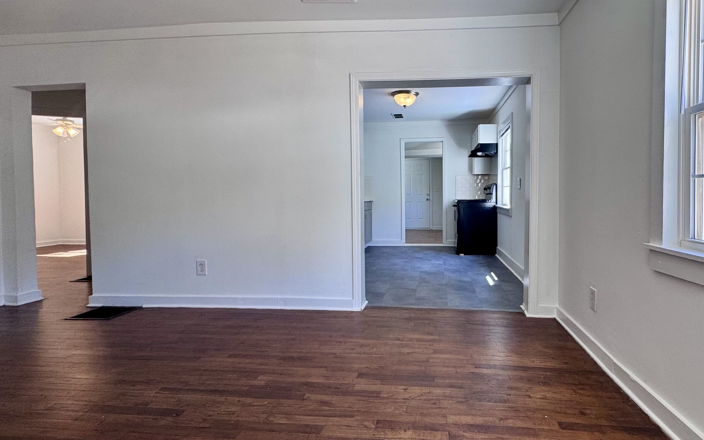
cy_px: 208
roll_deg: +0.1
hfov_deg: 87.3
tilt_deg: -2.3
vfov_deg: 62.2
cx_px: 408
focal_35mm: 19
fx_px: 365
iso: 125
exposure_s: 1/120
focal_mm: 2.22
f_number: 2.2
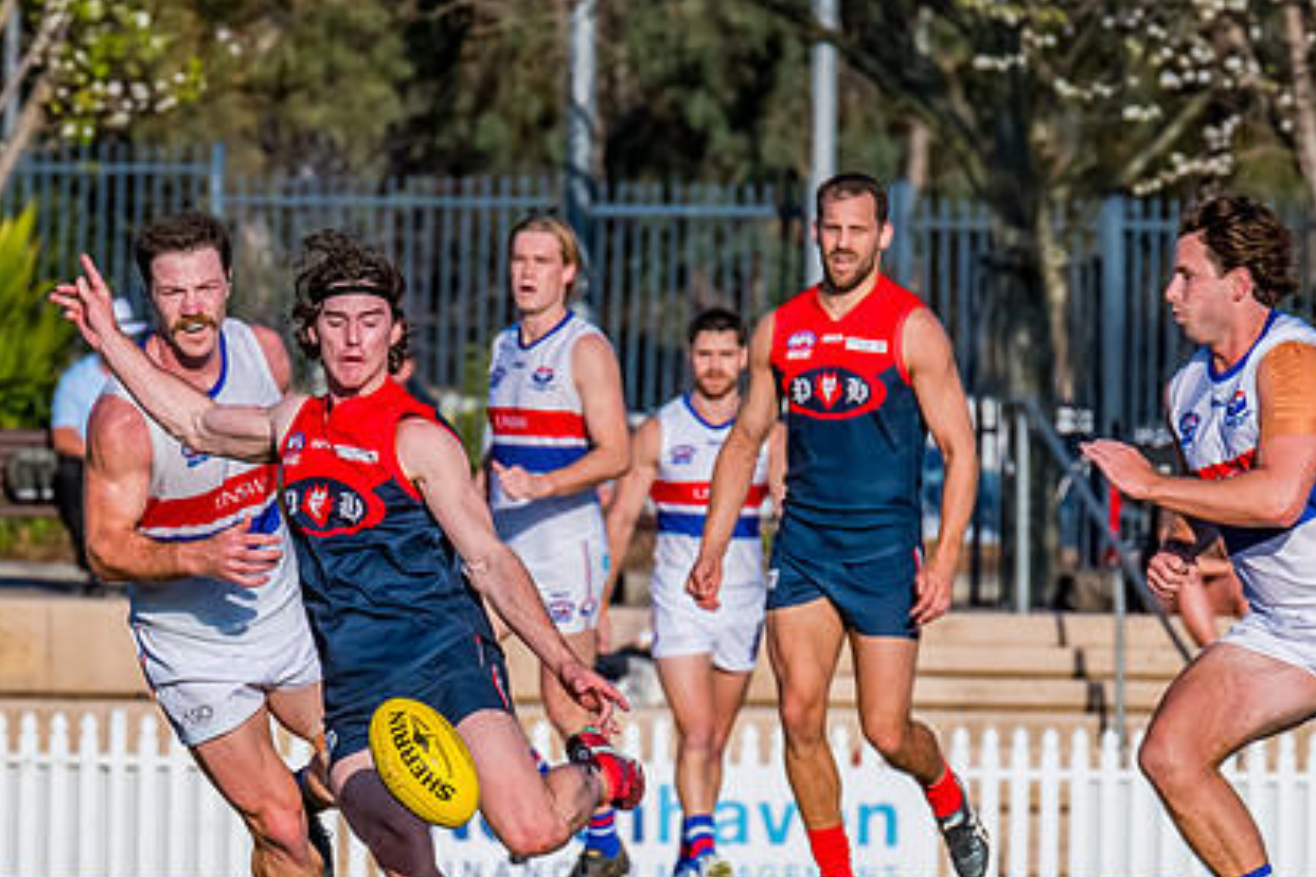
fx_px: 34433
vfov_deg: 1.5
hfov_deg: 2.2
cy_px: 599
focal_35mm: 942
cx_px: 185
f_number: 13
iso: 800
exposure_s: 1/1600
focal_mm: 420
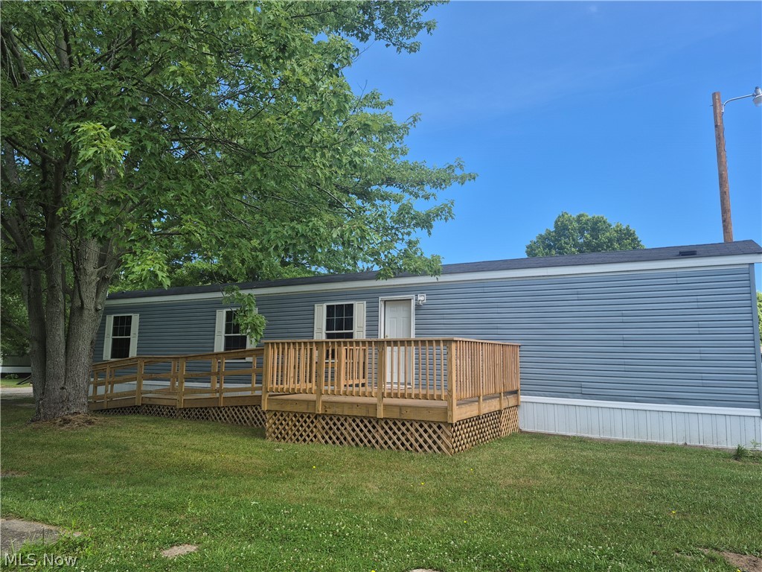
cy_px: 286
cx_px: 381
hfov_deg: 73.9
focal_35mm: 23
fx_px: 506
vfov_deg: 58.9
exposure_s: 1/966
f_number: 1.8
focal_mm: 5.4
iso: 25
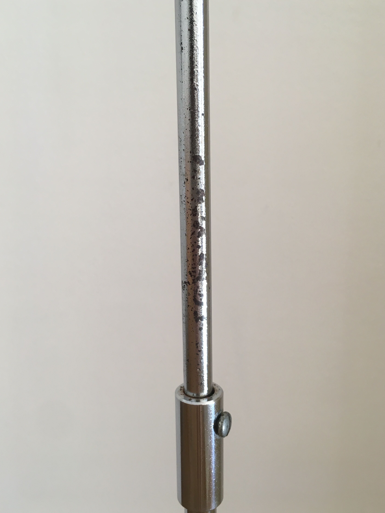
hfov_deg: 45.4
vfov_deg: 58.3
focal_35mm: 31
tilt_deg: -12.4
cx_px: 196
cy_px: 252
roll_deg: +1.1
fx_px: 460
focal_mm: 4.15
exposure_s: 1/33
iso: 32
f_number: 2.2
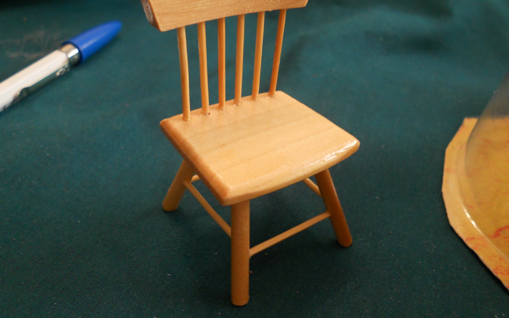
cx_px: 255
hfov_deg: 56.7
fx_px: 472
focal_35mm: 34
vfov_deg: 37.3
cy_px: 151
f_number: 3.5
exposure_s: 1/30
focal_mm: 5.8
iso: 250
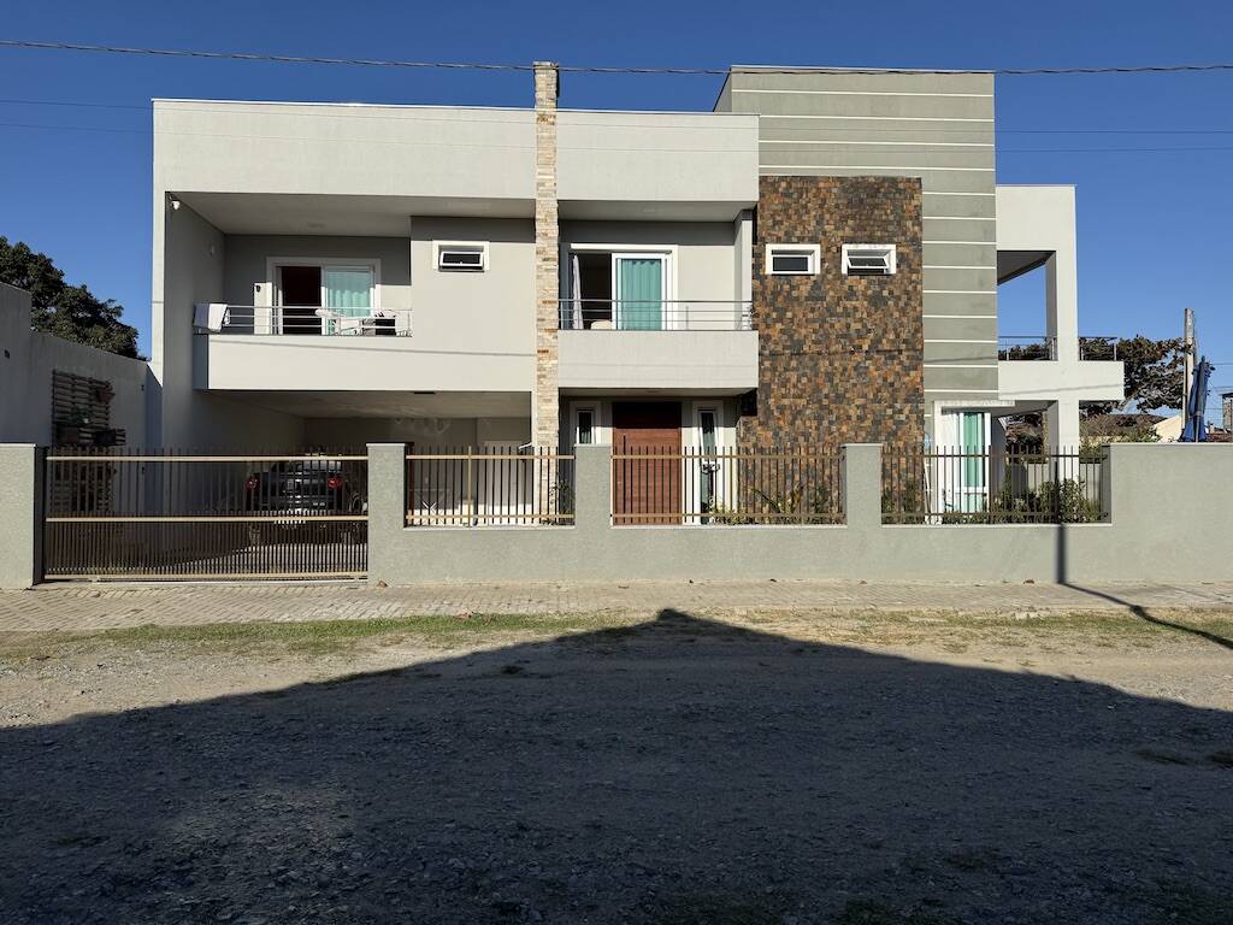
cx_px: 616
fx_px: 855
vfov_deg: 56.8
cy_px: 462
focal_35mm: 24
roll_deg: +0.0
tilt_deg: +2.0
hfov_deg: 71.6
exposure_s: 1/8130
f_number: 1.78
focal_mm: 6.76
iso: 80
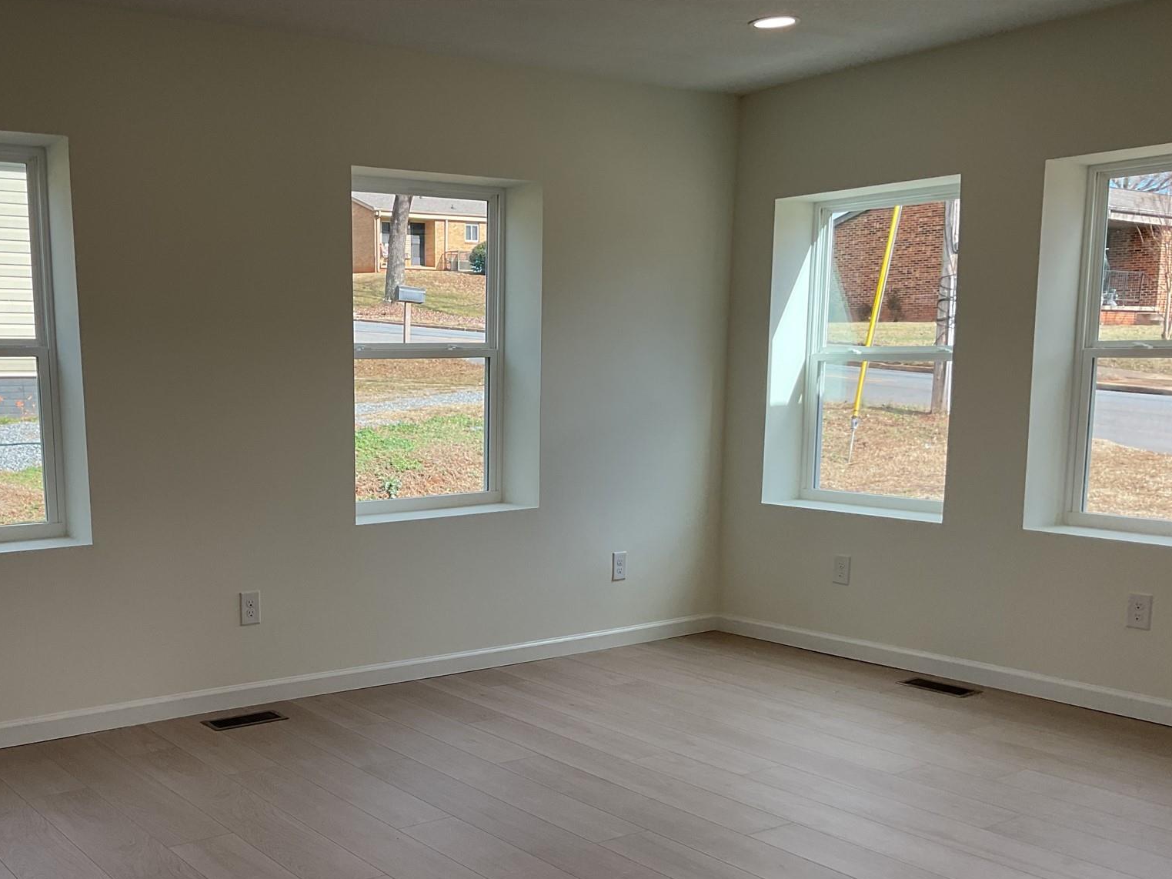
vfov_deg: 36.4
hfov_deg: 47.3
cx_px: 414
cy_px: 587
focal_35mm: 39
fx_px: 1320
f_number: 1.8
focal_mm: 3
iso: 16
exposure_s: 1/253
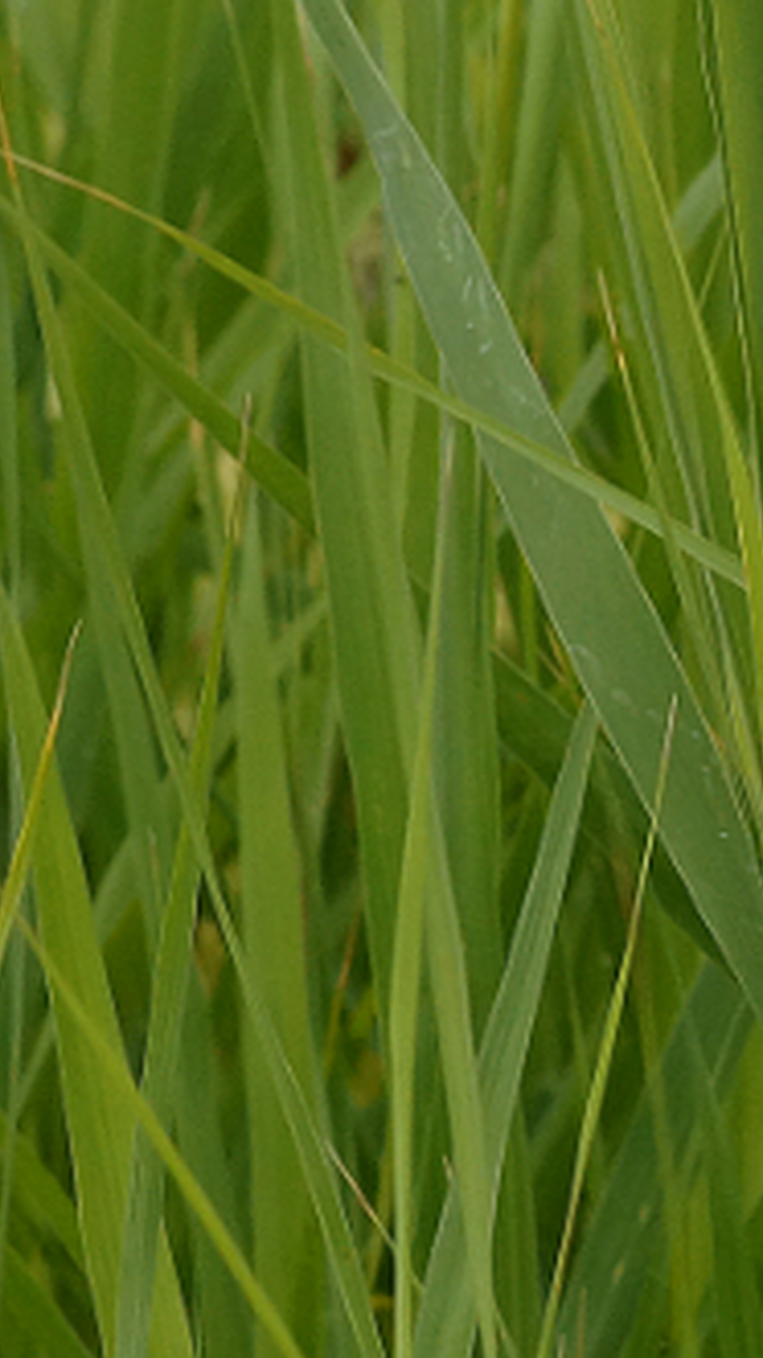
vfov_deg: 3.8
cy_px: 1251
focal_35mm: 569
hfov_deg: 2.1
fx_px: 20481
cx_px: 2150
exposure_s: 1/160
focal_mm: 100
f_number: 13
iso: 500
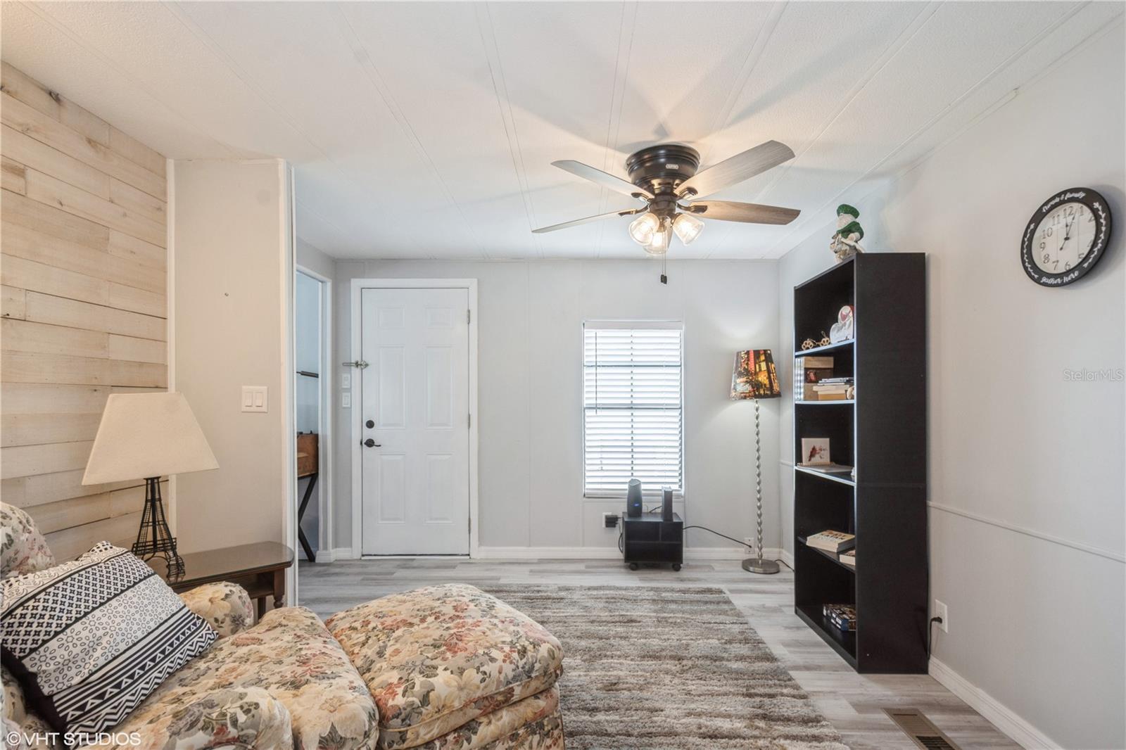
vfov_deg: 77.3
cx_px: 563
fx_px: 469
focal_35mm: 15
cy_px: 375
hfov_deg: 100.4
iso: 200
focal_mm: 10
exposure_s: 1/25
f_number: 8
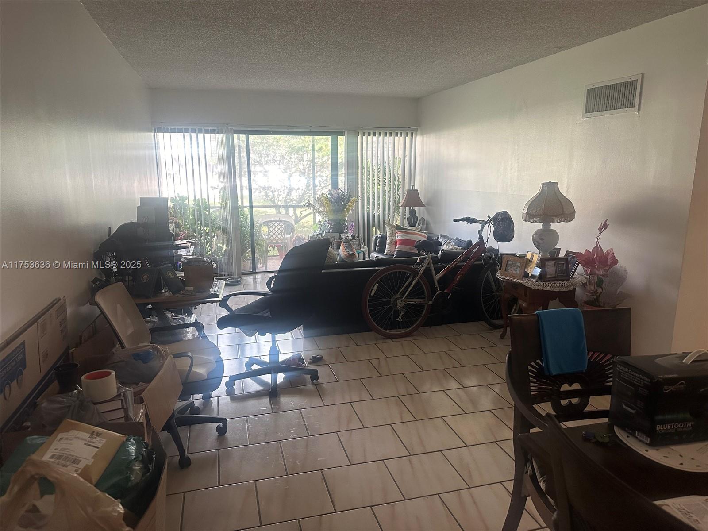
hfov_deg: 71.6
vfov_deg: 56.8
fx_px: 491
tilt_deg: -11.1
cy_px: 266
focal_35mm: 24
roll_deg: +0.0
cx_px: 354
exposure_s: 1/120
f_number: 1.78
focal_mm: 6.86
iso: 200
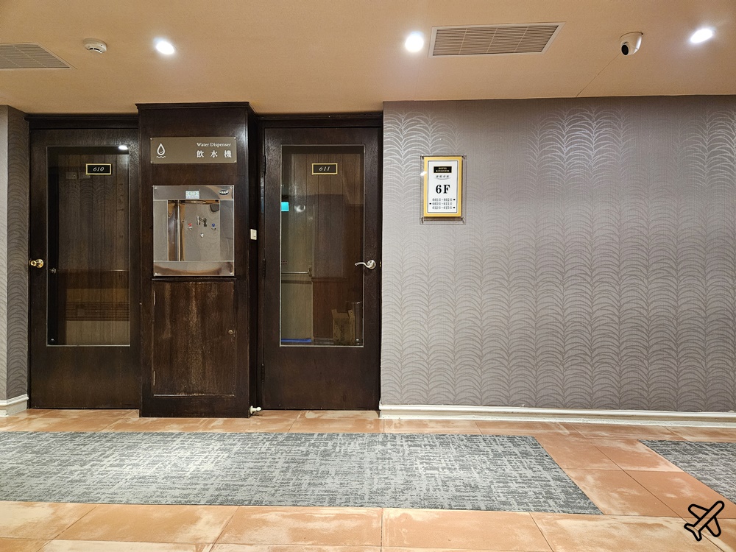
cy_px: 276
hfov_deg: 73.9
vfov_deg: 58.9
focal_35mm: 23
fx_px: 489
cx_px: 368
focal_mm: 5.4
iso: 800
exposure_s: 1/60
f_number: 1.8
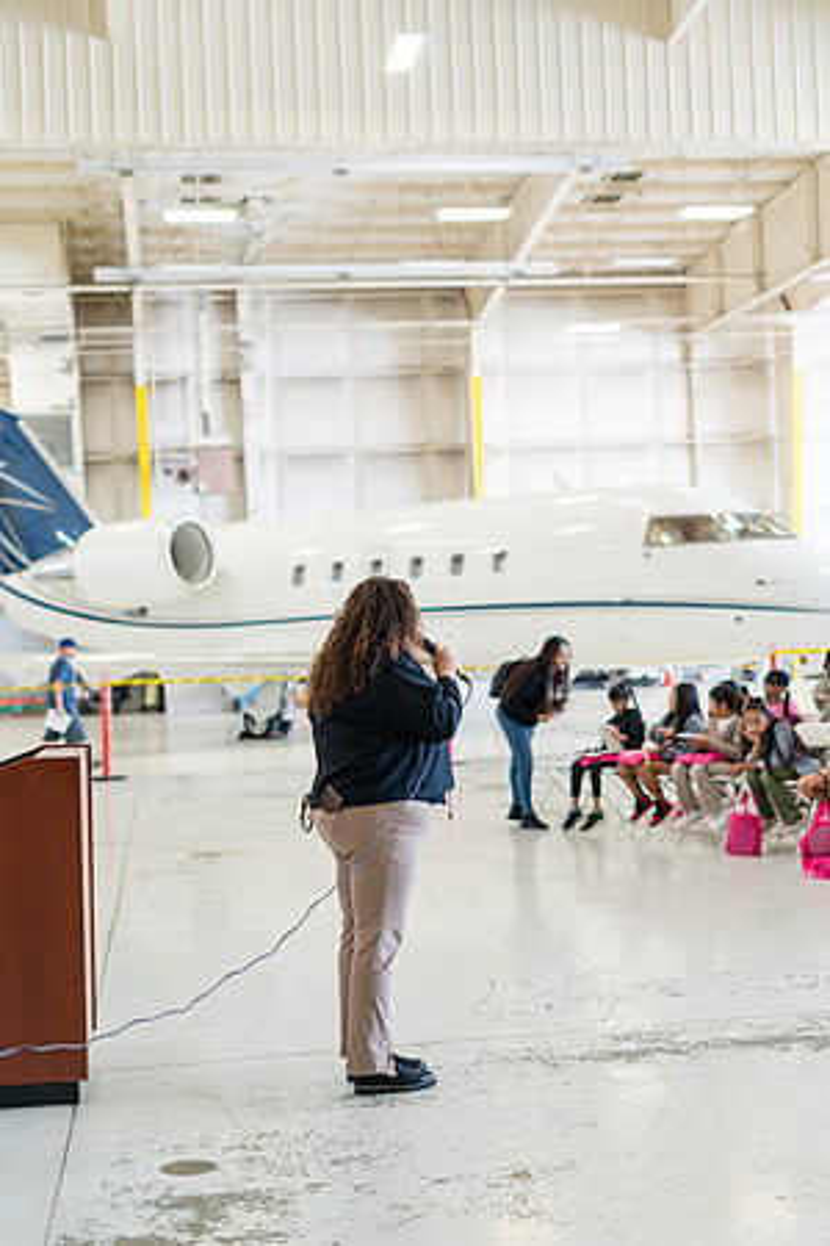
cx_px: 415
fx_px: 1729
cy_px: 623
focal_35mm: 50
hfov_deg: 27.0
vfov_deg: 39.6
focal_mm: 50
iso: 250
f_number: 2
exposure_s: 1/320
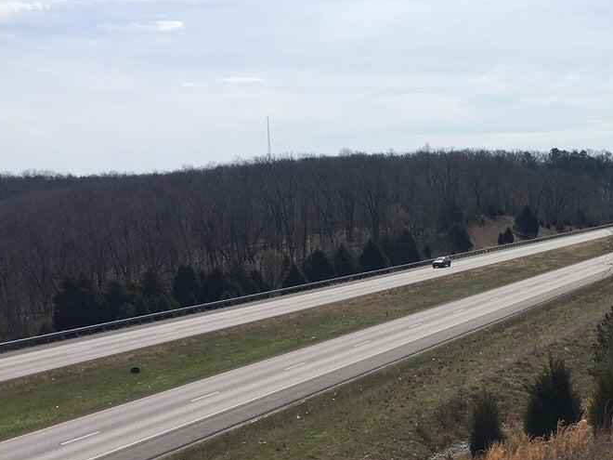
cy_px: 295
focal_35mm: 60
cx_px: 537
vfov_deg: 24.3
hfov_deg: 30.9
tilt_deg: -4.8
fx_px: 1063
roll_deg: +1.7
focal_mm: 4.15
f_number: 2.2
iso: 25
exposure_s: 1/2404
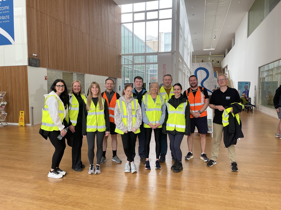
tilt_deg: -5.0
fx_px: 211
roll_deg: +0.1
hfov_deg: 67.3
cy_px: 105
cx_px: 140
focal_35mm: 26
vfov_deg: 53.1
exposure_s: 1/304
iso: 32
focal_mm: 4.2
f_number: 1.6
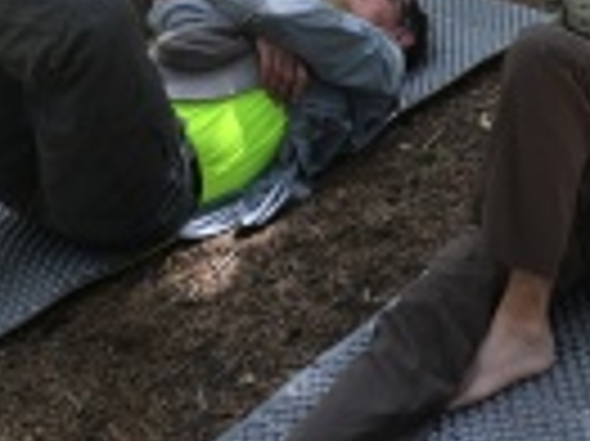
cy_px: 122
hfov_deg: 23.9
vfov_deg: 18.1
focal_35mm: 81
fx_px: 1379
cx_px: 446
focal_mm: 4.15
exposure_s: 1/120
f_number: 2.2
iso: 32
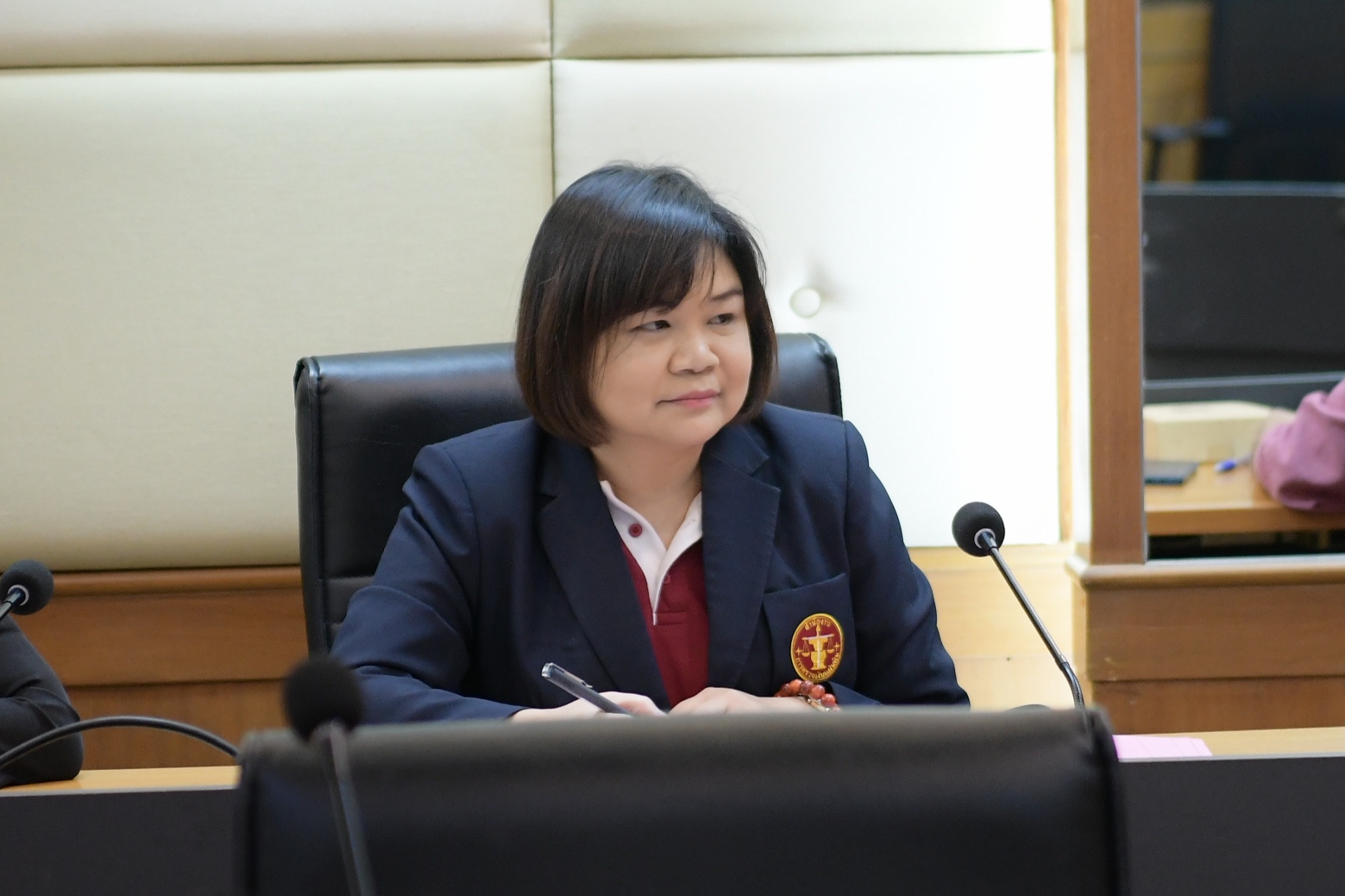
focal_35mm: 105
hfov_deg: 19.5
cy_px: 448
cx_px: 672
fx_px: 3921
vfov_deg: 13.0
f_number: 2.8
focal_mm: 70
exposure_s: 1/160
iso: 1600
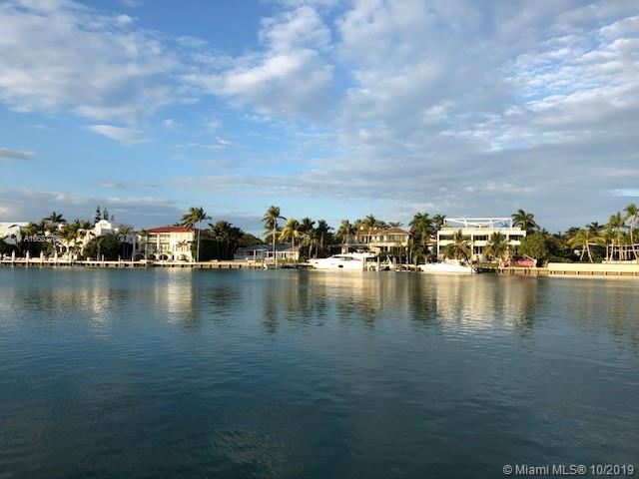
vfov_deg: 49.7
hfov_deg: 63.4
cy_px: 240
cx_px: 320
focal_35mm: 28
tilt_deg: +3.4
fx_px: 517
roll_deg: -0.6
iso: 20
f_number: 1.8
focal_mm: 4
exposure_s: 1/1372
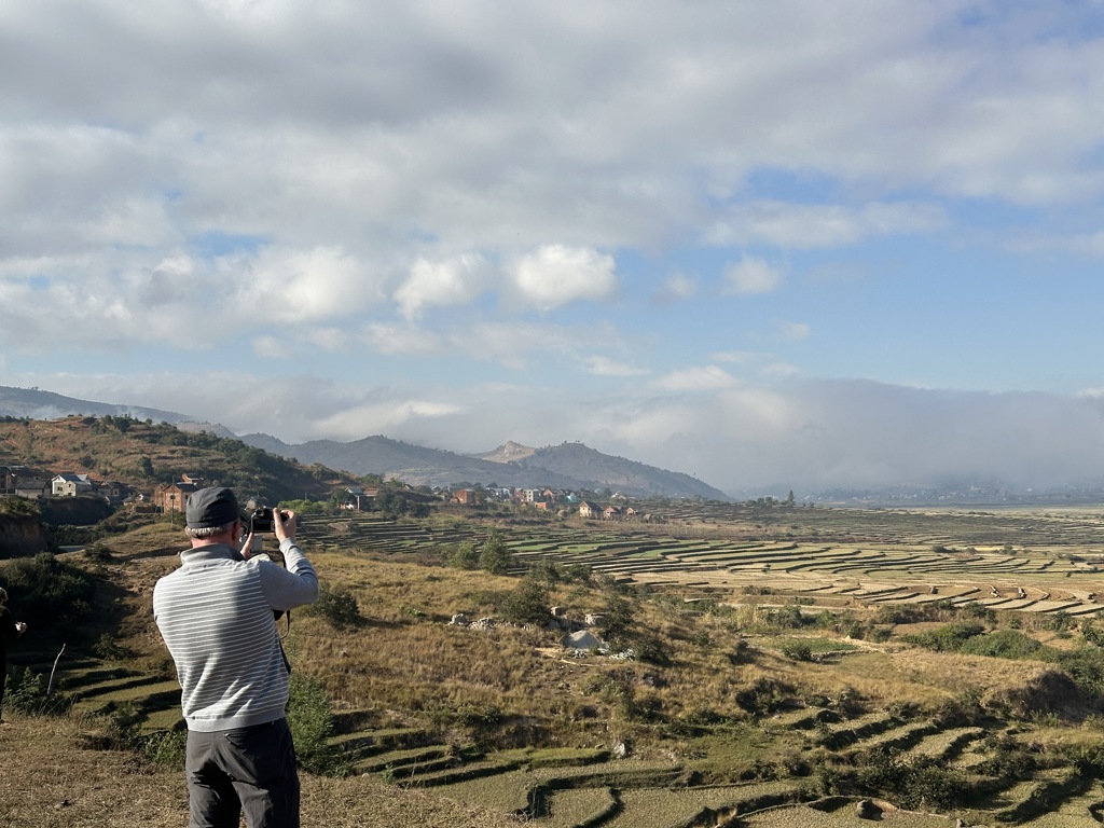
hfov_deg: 39.7
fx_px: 1531
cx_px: 552
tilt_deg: +2.7
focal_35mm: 48
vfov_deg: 30.3
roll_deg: +1.2
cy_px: 414
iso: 64
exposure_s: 1/4785
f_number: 1.78
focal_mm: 6.86
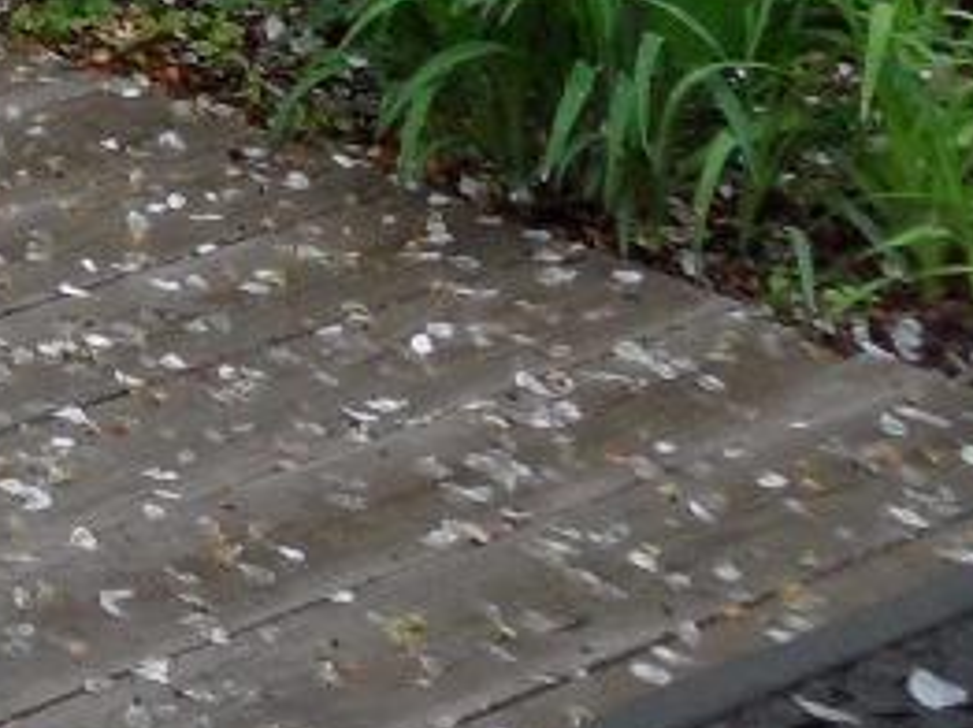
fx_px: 3707
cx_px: -1593
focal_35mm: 132
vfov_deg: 9.8
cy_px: -1077
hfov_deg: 11.4
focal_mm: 3.9
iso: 80
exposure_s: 1/125
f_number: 3.2
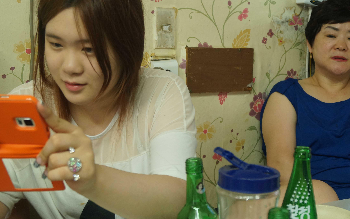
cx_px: 205
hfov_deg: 35.6
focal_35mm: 57
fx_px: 544
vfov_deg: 22.7
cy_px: 106
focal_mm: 26
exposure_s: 1/60
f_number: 4
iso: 640
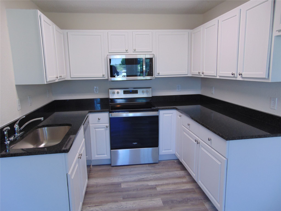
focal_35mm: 25
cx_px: 140
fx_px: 203
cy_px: 106
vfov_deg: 54.9
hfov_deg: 69.4
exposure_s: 1/40
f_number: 3
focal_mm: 4.5
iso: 80
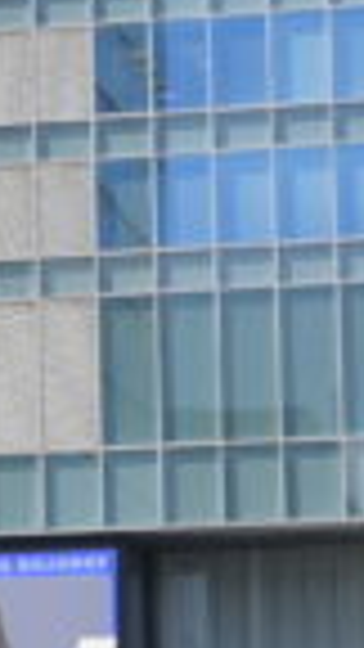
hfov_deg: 4.9
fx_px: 4221
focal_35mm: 246
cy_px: 173
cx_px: -238
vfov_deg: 8.8
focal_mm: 22
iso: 100
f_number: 4
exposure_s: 1/800
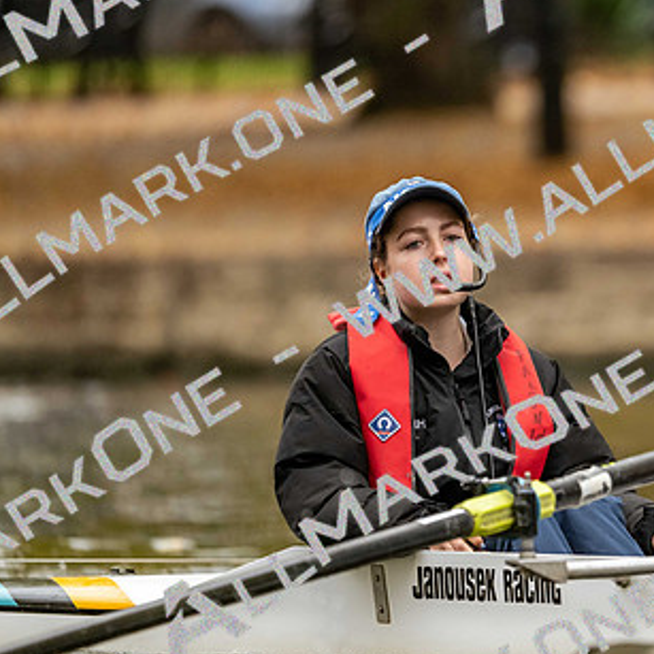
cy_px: 344
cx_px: 596
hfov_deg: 2.7
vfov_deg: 2.7
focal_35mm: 643
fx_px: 13744
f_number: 4.5
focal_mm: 400
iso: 3200
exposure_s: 1/2500
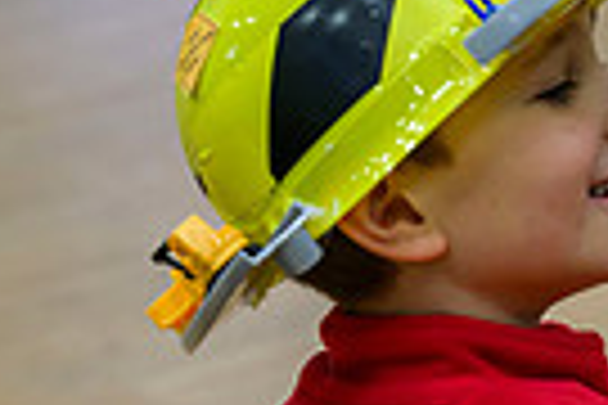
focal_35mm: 309
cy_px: 79
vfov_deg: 4.4
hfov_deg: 6.4
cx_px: 1270
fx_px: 5218
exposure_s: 1/200
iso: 2500
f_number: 4
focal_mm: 72
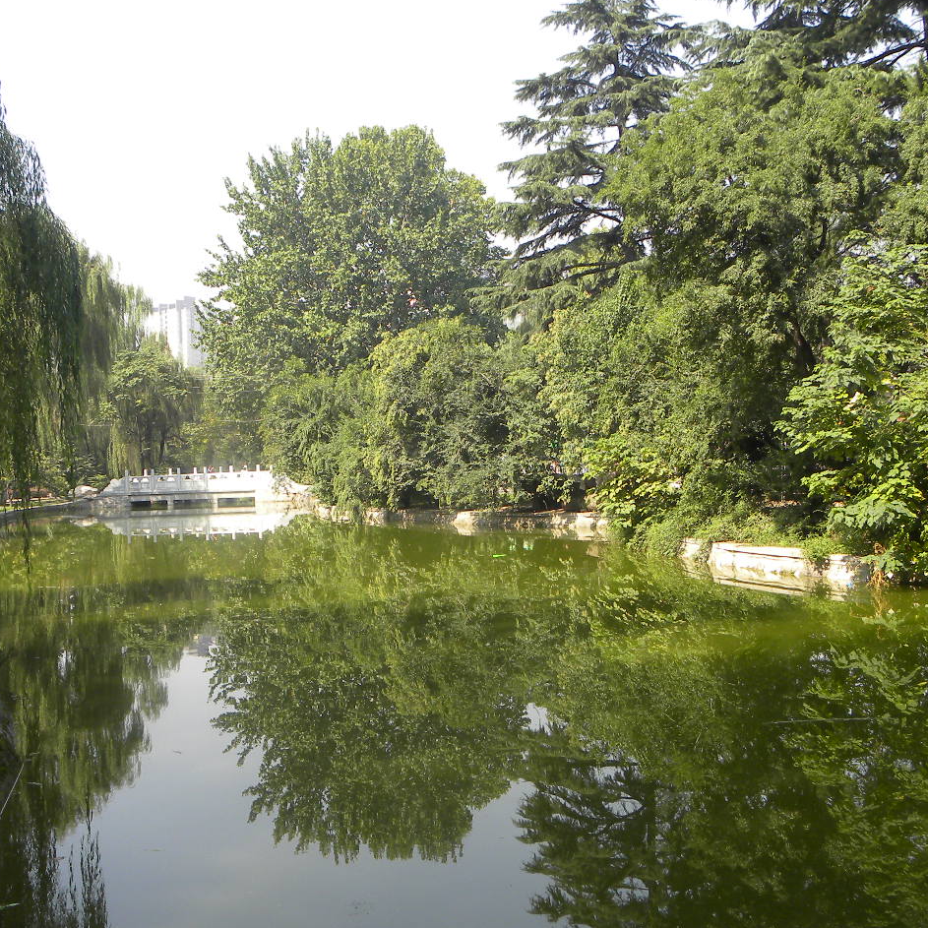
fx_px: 1183
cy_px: 434
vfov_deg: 42.8
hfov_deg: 42.8
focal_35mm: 39
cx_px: 409
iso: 64
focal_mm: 4.6
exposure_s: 1/145
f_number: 4.5
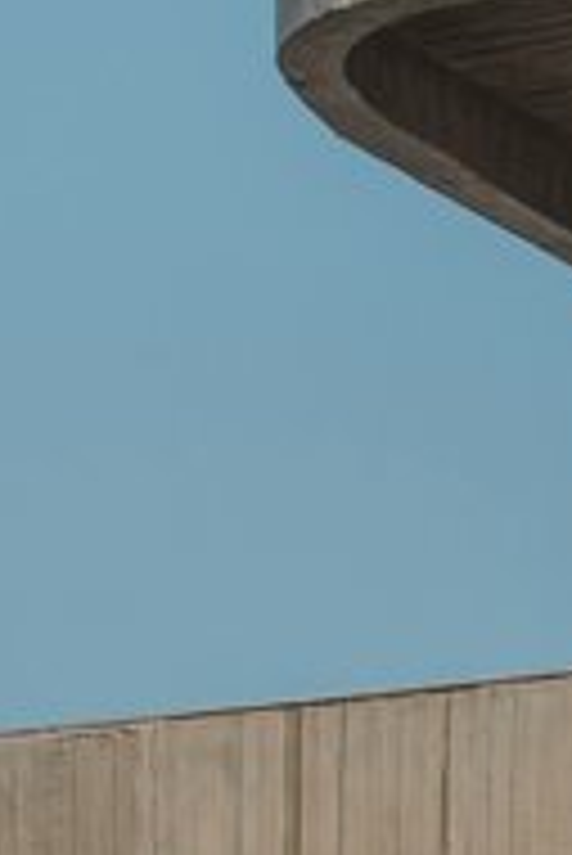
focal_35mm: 284
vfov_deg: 7.2
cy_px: 878
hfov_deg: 4.8
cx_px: 1144
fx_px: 6756
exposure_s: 1/200
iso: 160
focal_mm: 45
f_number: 8
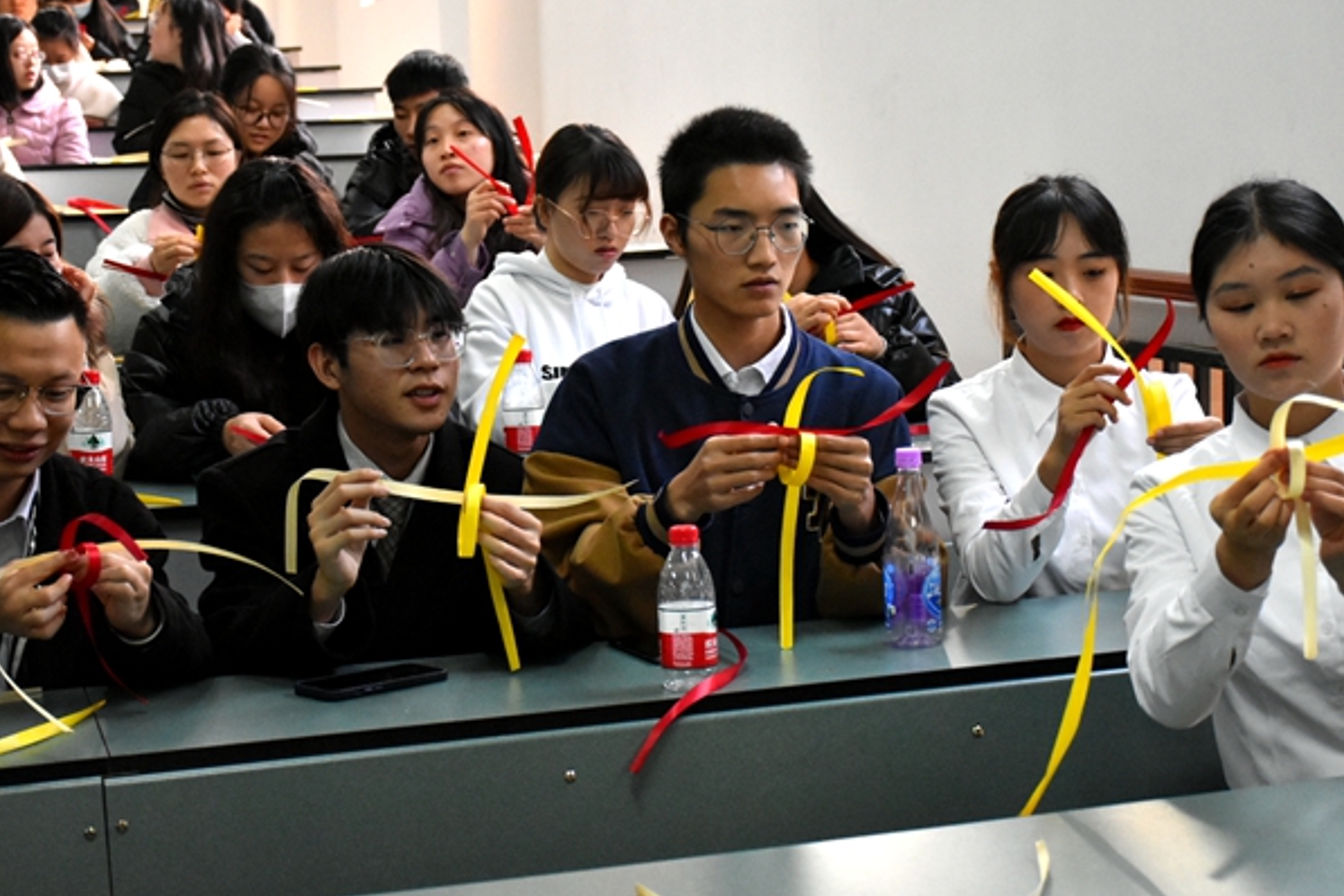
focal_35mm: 62
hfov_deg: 32.6
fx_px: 2299
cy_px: 393
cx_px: 738
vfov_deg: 22.0
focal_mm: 35
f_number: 4.2
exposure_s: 1/320
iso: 3200
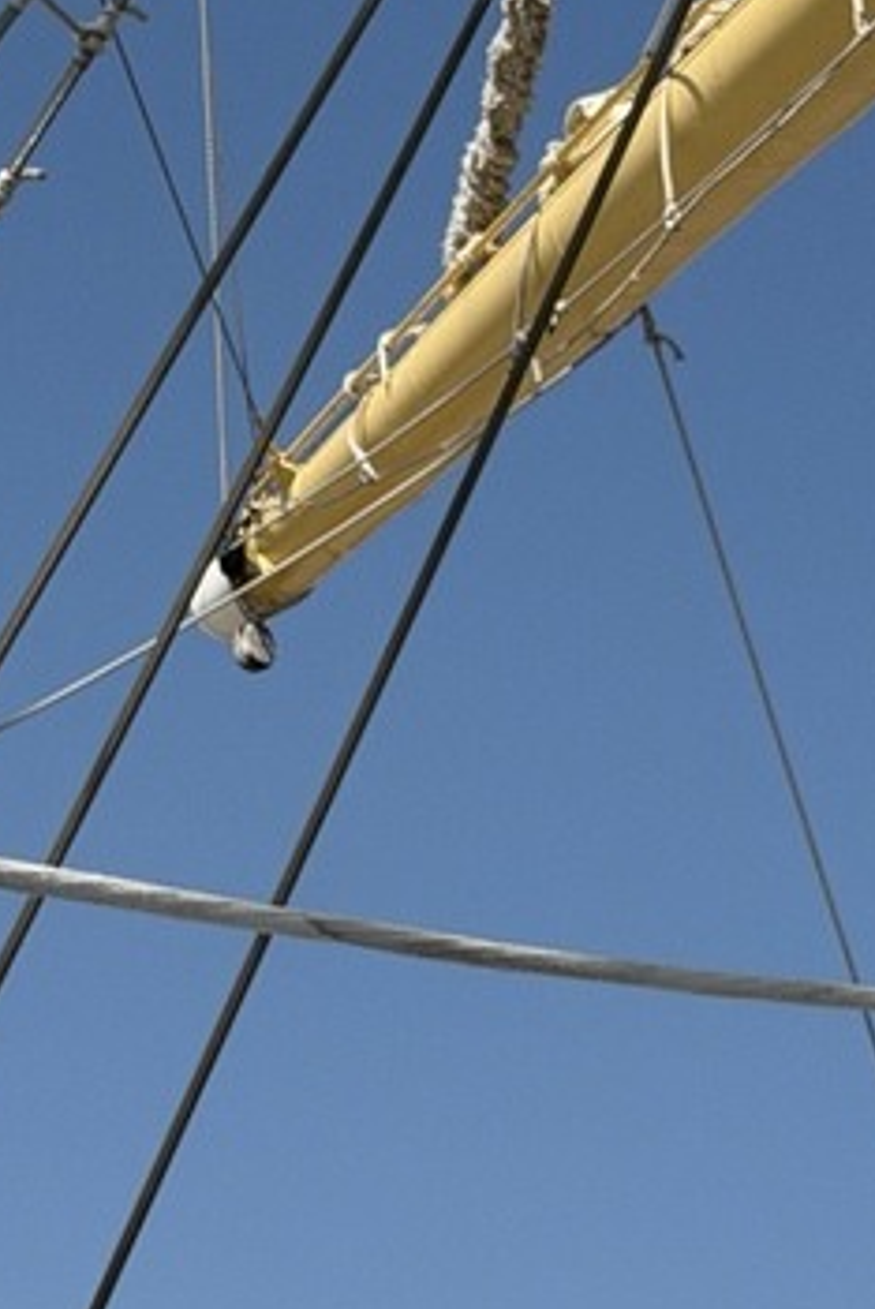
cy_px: 318
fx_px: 6222
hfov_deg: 8.0
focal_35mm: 171
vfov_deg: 12.0
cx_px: -146
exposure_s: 1/6536
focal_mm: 6.76
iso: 64
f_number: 1.78
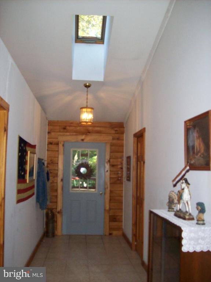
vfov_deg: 51.4
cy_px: 141
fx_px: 293
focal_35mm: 36
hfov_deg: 39.6
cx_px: 106
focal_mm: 6
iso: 200
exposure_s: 1/64
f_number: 2.7
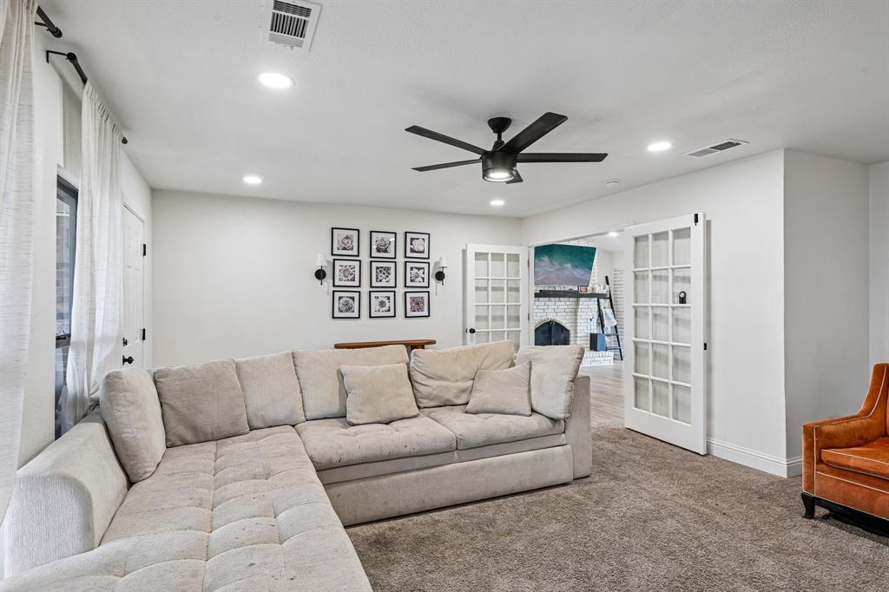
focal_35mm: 19
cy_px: 296
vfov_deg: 64.5
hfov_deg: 86.9
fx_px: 469
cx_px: 444
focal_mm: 19
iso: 400
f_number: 8
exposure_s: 1/10
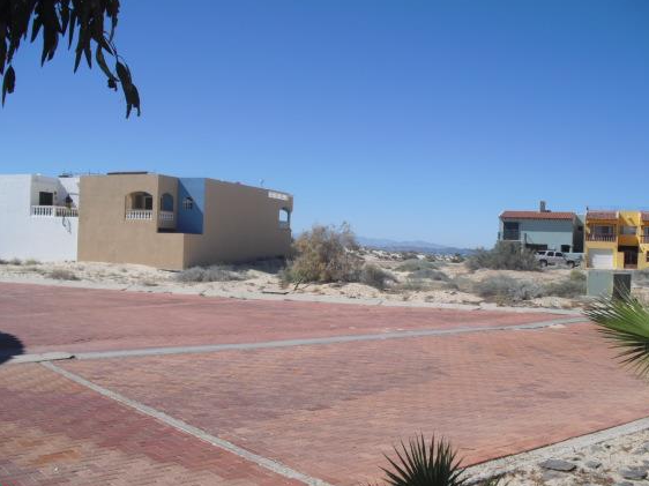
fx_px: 768
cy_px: 252
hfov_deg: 45.8
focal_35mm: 41
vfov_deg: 35.1
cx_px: 330
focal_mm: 6.3
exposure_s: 1/200
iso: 64
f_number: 7.8
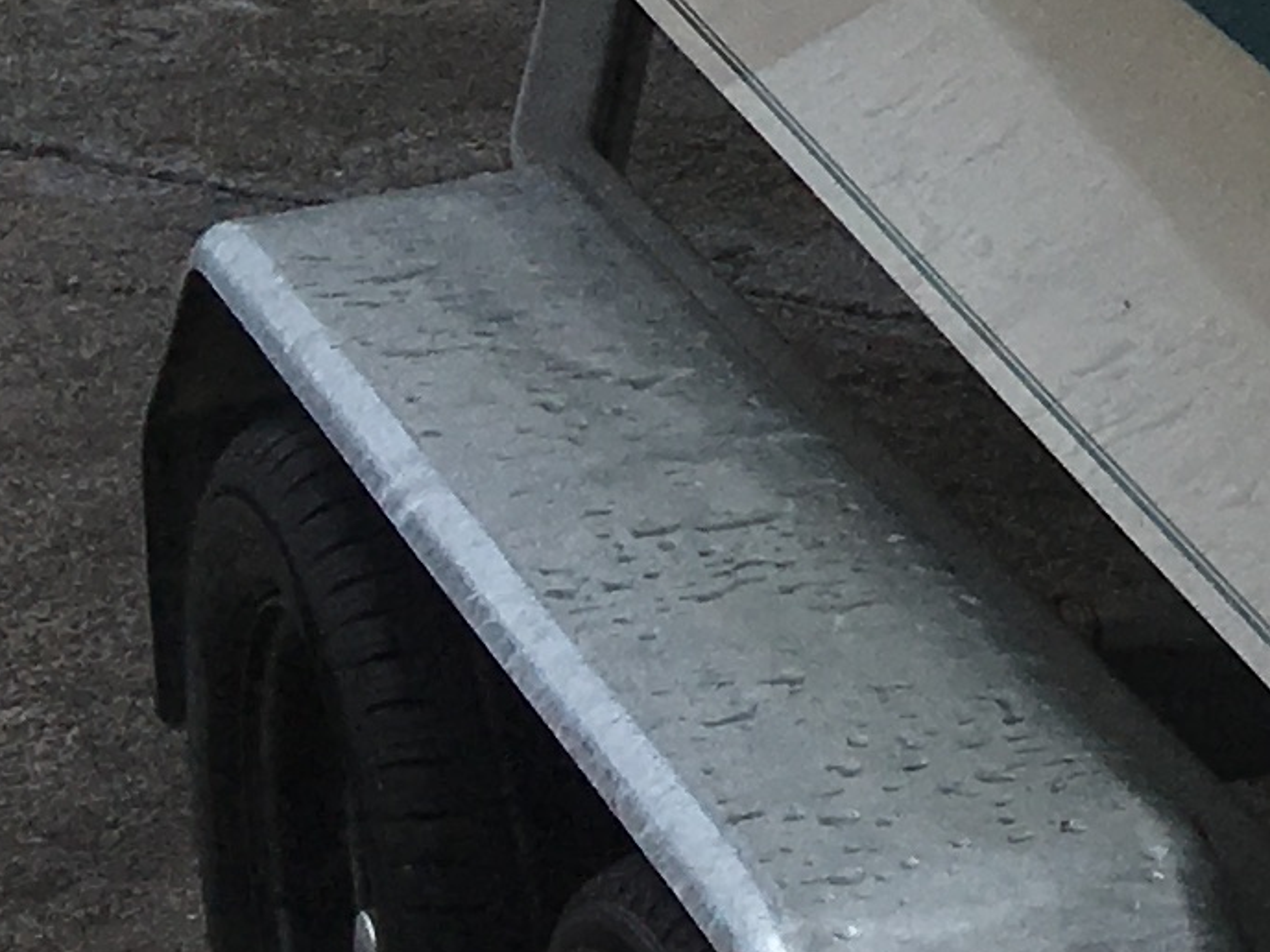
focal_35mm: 170
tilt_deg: -9.7
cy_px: -852
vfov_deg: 8.4
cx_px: 3312
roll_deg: +0.4
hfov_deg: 9.8
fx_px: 6237
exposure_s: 1/578
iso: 25
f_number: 2.2
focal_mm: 4.15
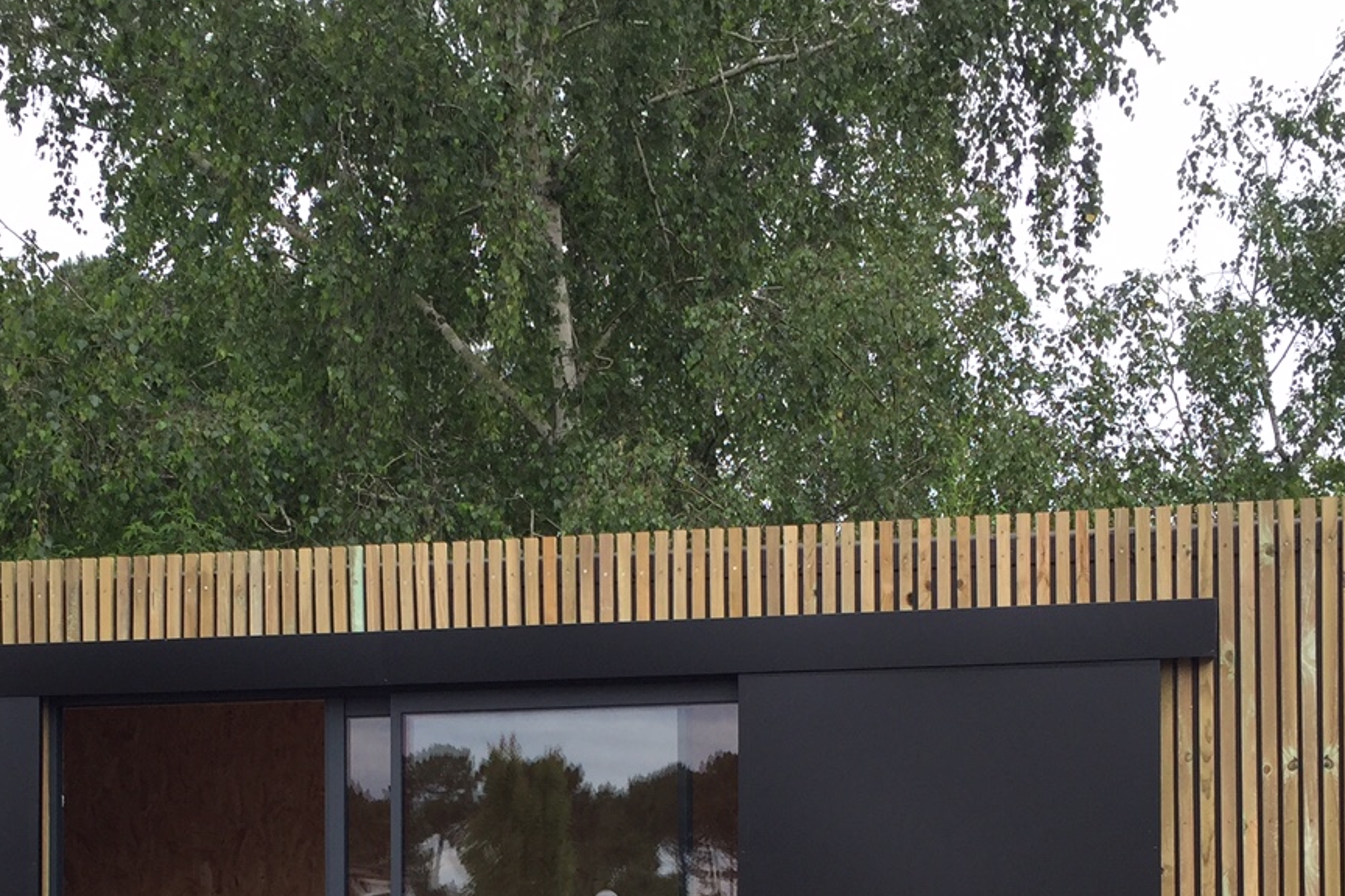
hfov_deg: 34.6
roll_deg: -1.0
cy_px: 834
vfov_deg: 23.1
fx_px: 2129
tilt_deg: +1.3
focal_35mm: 57
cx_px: 419
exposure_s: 1/732
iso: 32
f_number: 2.2
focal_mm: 4.15
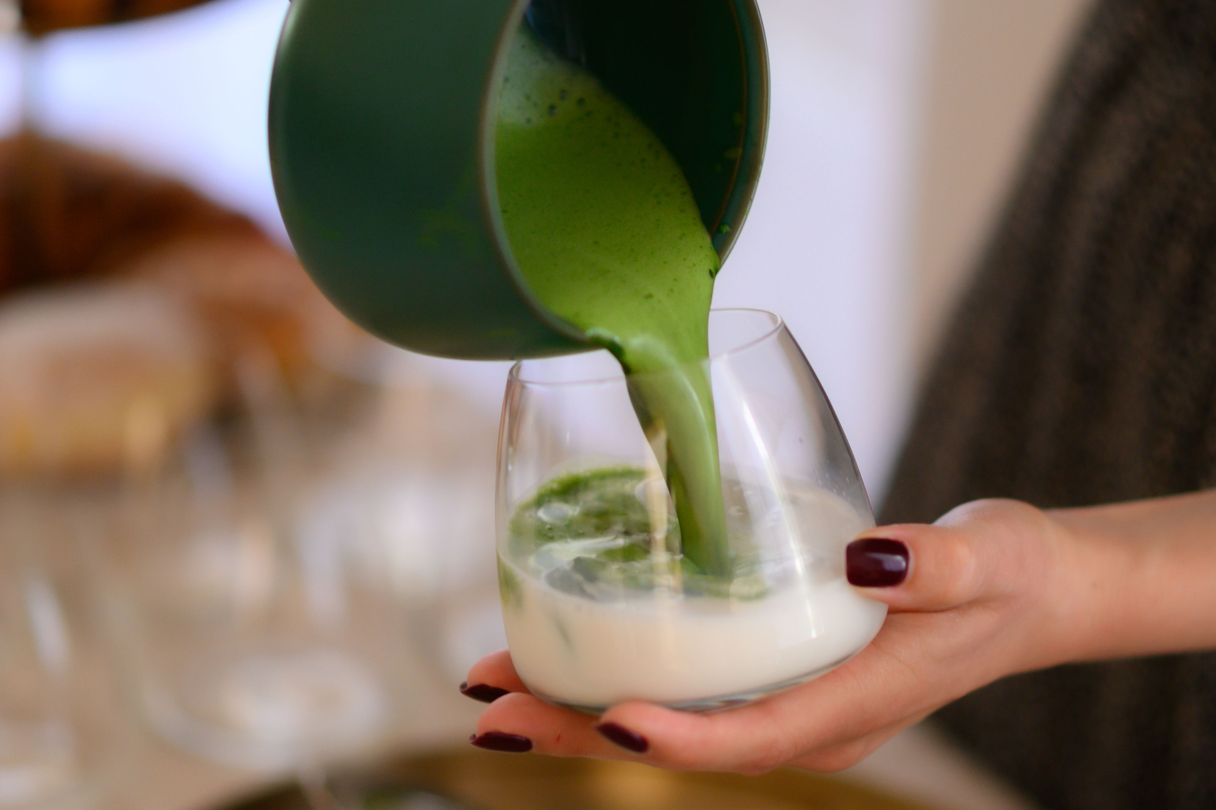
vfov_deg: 10.8
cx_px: 608
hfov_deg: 16.1
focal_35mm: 127
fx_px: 4289
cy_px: 405
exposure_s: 1/200
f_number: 1.8
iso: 720
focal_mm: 85
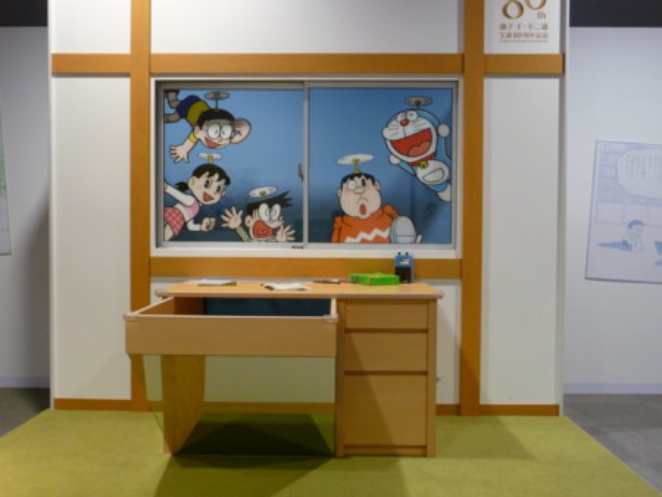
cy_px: 248
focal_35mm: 32
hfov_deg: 56.8
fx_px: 612
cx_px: 331
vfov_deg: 44.2
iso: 320
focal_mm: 5.3
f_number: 3.5
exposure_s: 1/30
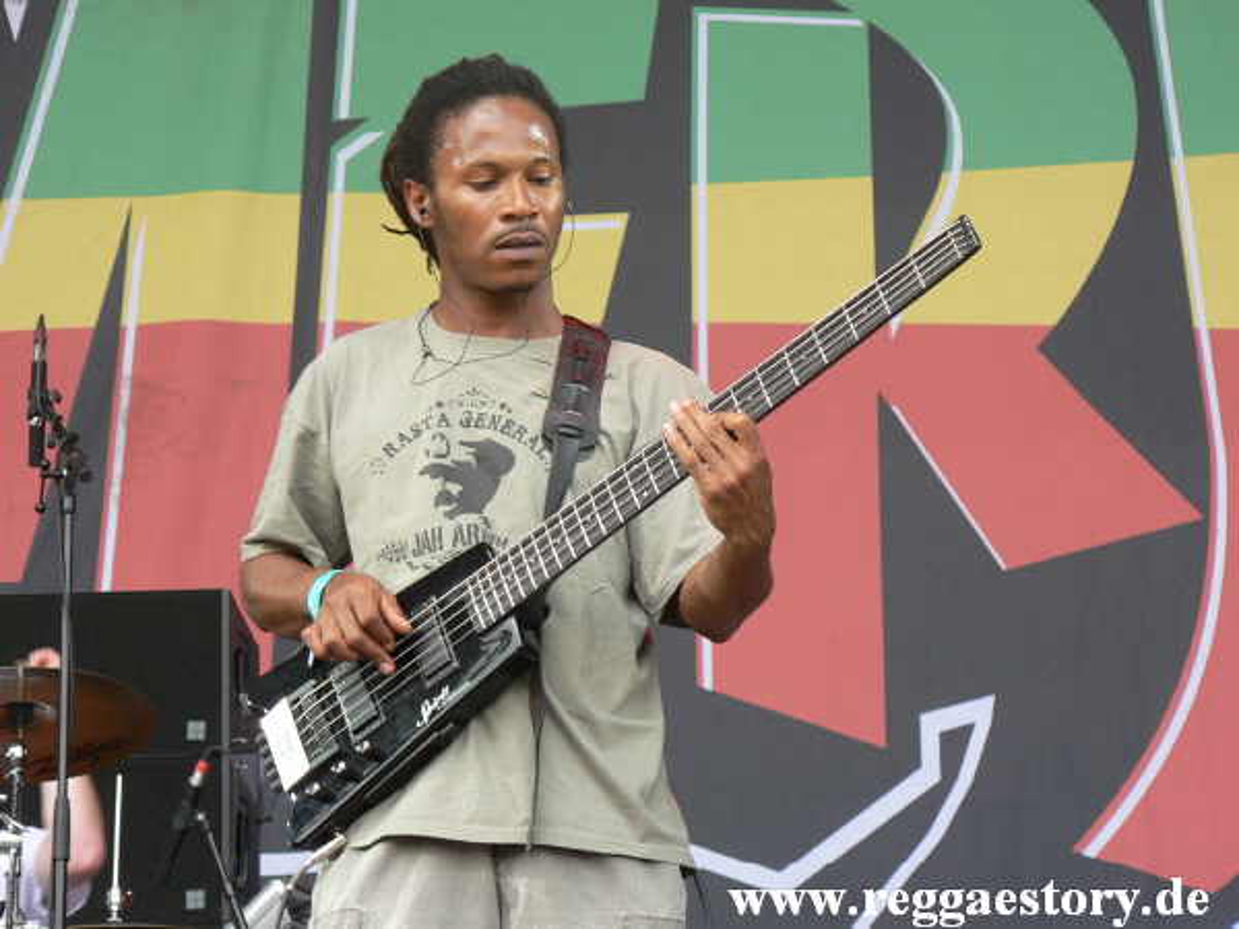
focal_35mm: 143
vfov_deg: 10.4
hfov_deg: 13.8
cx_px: 620
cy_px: 464
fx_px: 5118
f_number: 3.3
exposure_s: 1/80
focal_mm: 24.6
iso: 64
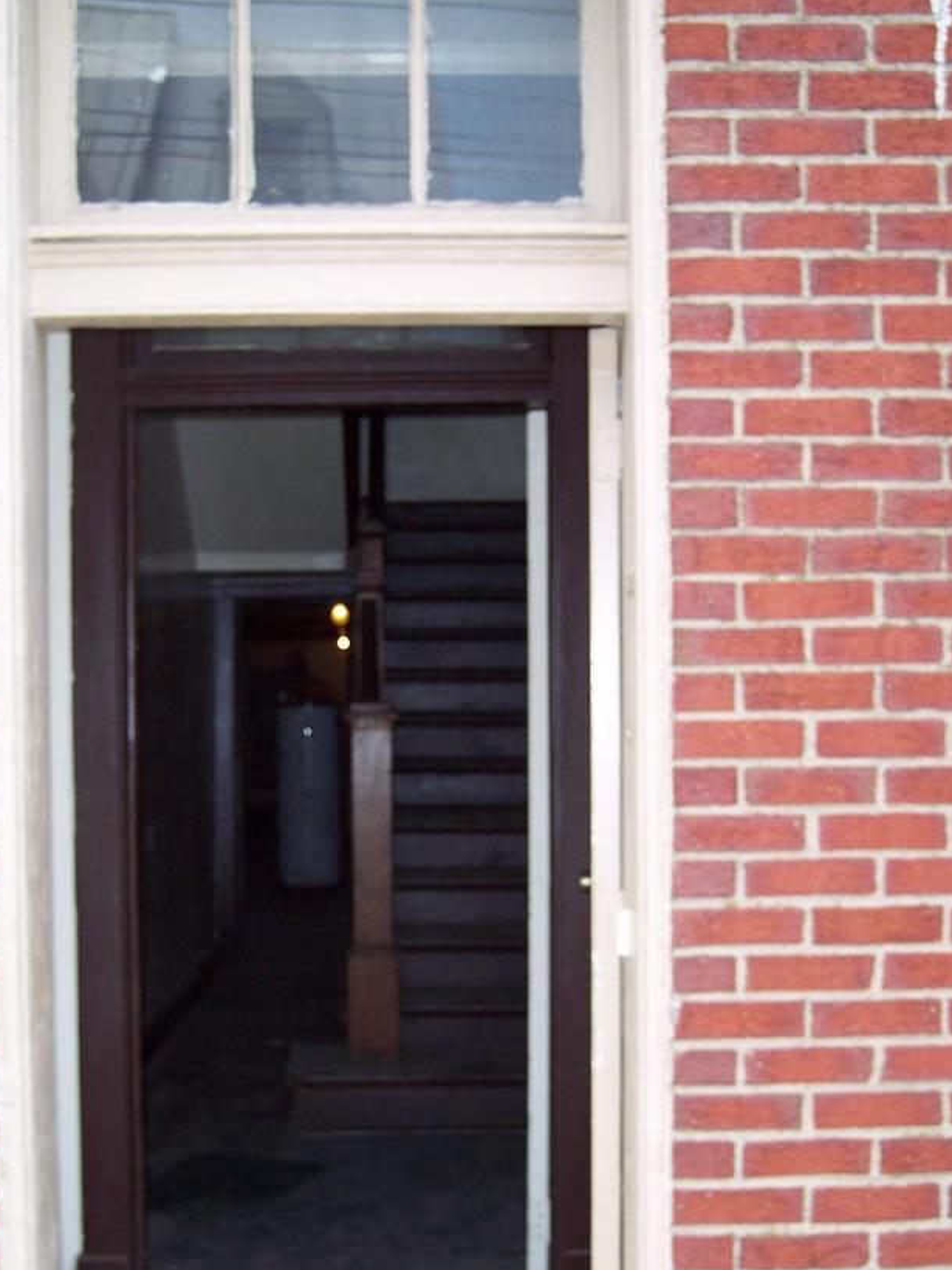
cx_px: 431
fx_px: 1835
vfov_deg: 38.1
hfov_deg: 29.1
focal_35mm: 50
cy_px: 758
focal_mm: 8
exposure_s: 1/250
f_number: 2.8
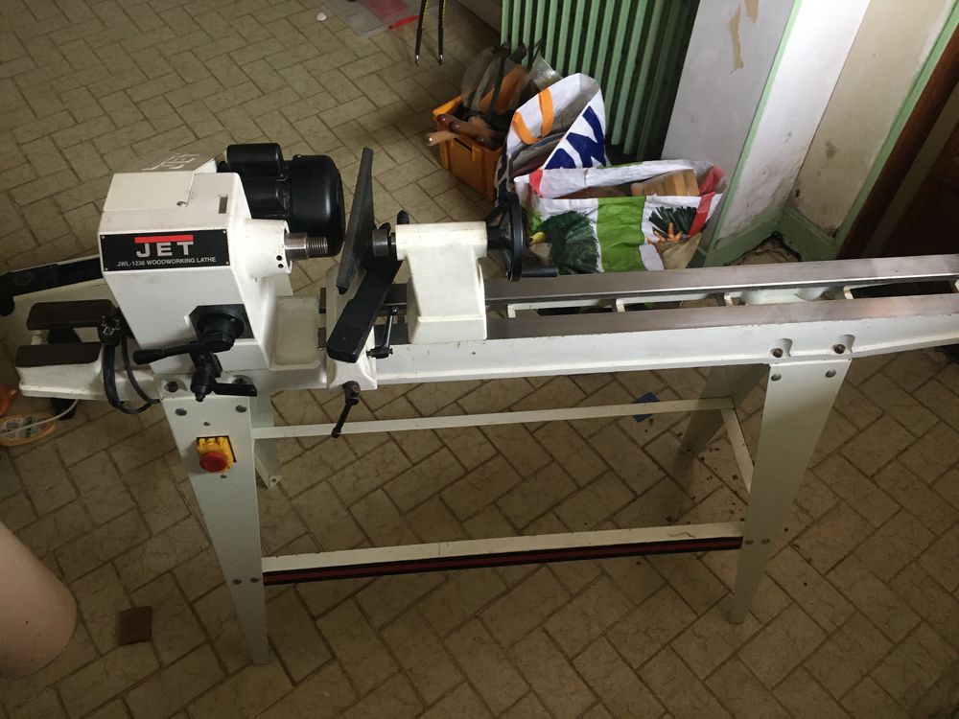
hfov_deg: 61.7
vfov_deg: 48.2
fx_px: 803
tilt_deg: -52.0
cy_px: 360
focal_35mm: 29
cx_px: 480
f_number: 2.2
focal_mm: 4.15
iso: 200
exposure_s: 1/33
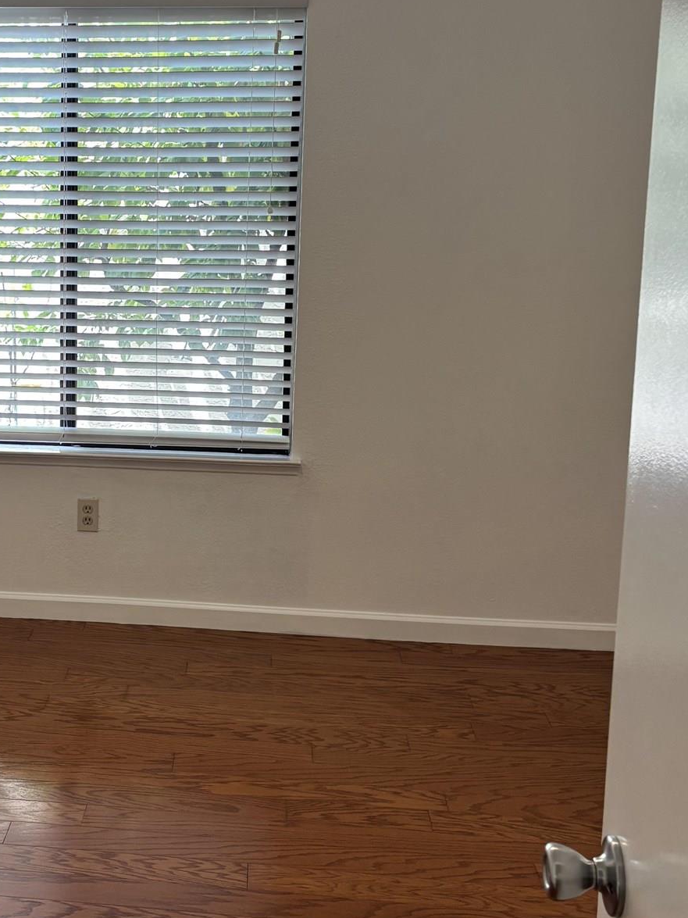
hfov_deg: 27.5
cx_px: 65
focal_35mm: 51
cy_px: 378
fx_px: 1352
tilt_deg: -8.5
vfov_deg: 37.4
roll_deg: -0.7
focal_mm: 5.96
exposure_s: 1/120
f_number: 1.6
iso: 80
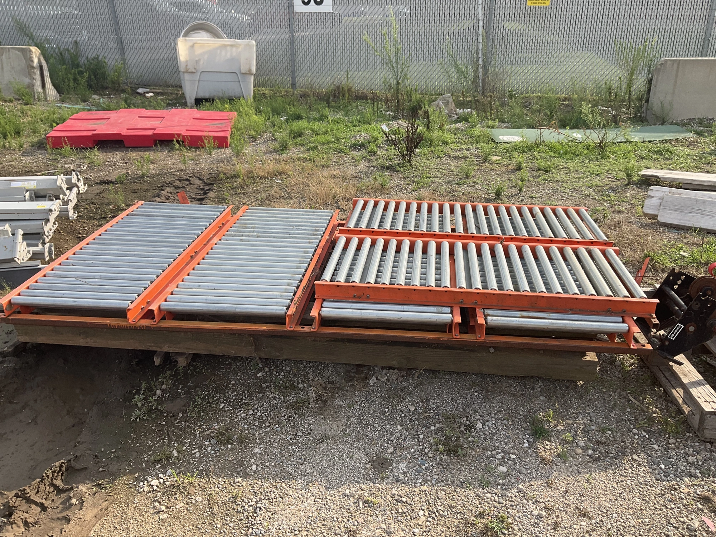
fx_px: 600
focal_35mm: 29
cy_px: 268
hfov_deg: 61.7
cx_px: 358
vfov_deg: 48.2
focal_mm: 3
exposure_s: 1/1015
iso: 25
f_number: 1.8
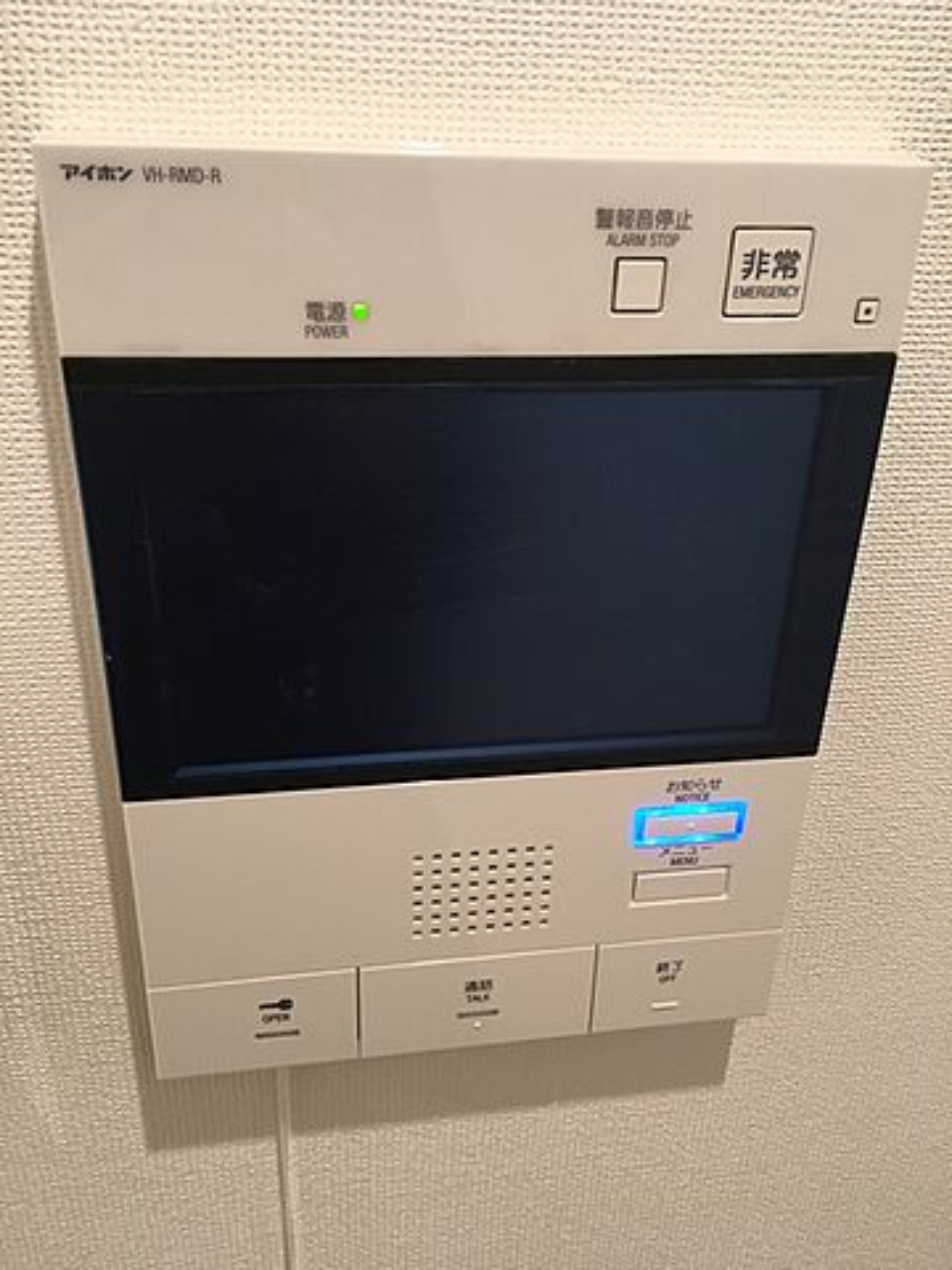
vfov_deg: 61.7
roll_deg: -0.9
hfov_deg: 48.2
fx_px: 1063
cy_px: 635
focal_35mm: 29
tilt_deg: -27.1
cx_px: 476
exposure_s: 1/30
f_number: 2.2
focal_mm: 4.15
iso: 80
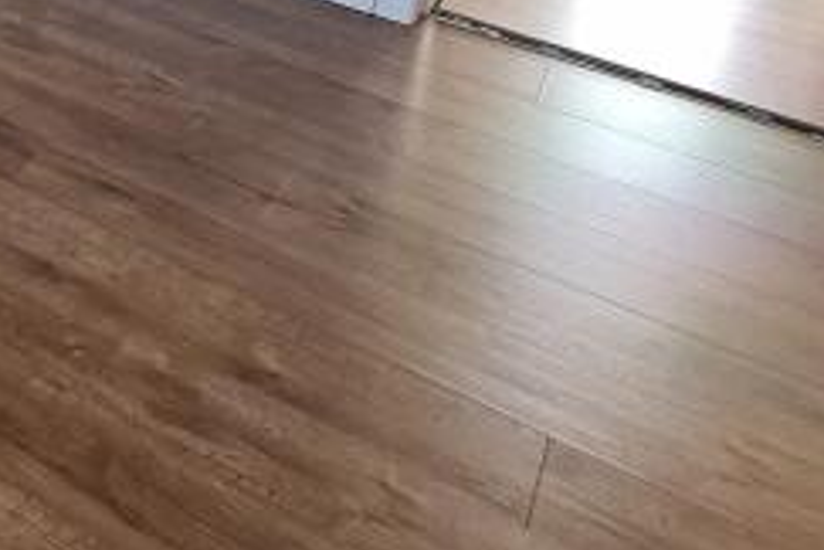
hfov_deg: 25.0
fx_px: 1305
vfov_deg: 19.5
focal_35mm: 57
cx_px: -468
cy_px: -360
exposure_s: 1/100
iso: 80
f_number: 2.2
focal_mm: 1.74
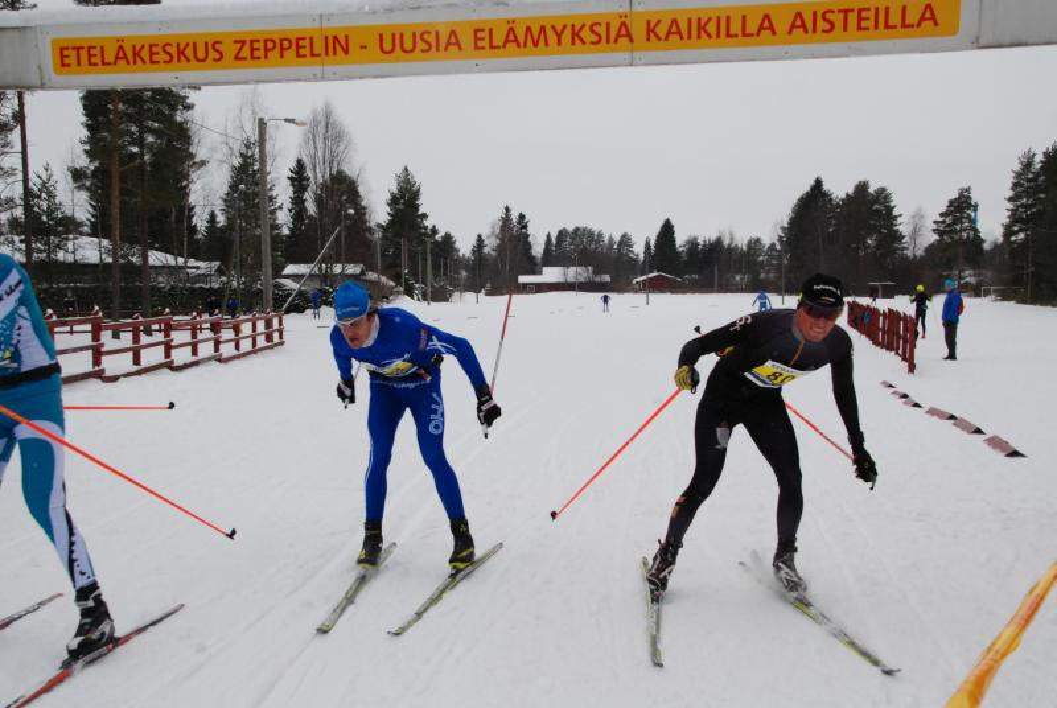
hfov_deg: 44.9
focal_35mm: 44
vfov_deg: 30.9
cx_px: 528
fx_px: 1279
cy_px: 354
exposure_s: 1/640
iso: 800
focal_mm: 29
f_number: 13
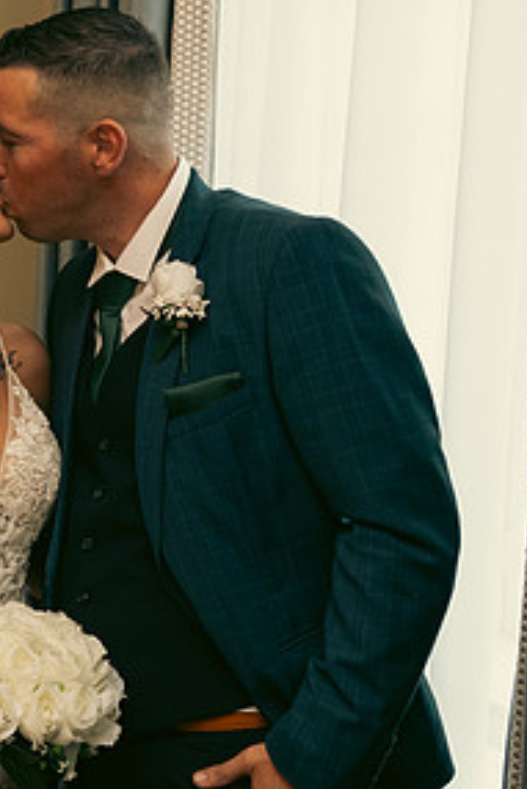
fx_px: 1776
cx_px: -72
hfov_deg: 16.3
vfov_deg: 25.0
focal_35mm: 81
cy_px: 377
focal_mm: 40
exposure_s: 1/160
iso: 500
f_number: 3.5
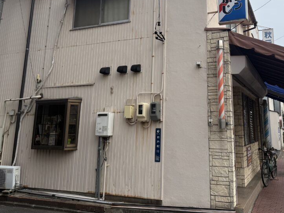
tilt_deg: +11.6
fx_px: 279
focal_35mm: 34
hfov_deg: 53.2
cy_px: 64
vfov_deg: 41.0
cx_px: 182
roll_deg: +0.6
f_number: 1.78
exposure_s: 1/3145
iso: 80
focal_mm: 6.76
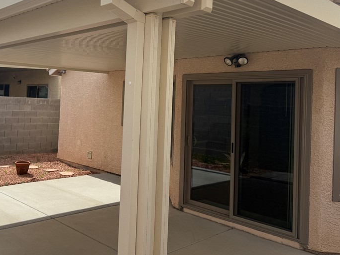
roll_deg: -2.8
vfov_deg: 39.3
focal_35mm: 36
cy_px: 91
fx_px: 354
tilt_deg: +2.1
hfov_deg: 50.2
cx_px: 107
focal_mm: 6.76
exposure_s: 1/7353
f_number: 1.78
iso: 100
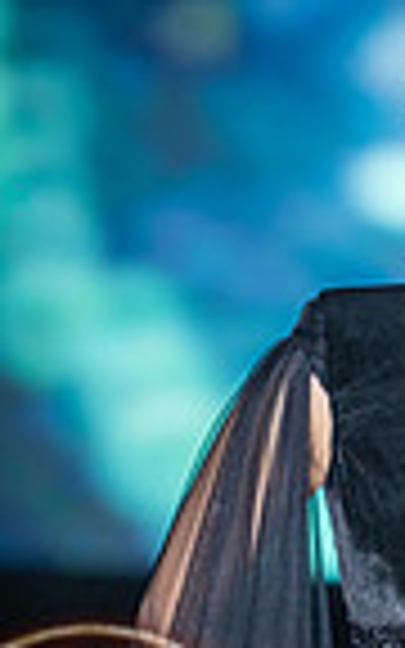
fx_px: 11232
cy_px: 724
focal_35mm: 636
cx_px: 531
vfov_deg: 3.3
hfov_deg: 2.1
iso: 1600
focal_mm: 200
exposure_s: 1/250
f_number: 2.8
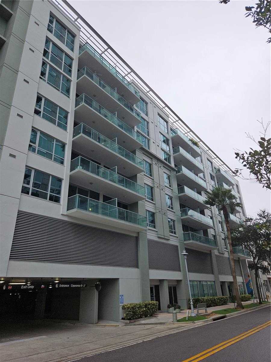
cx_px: 136
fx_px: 240
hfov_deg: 58.9
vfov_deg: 73.9
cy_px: 181
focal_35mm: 23
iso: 25
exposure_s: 1/427
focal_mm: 5.4
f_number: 1.8
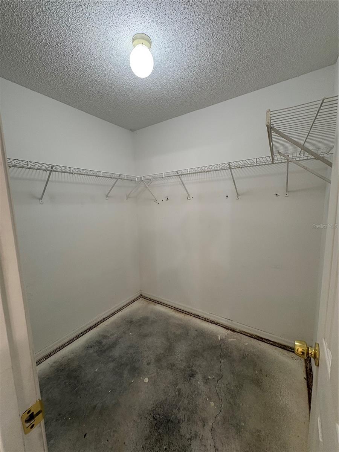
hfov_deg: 85.7
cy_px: 226
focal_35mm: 14
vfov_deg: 102.1
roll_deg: +1.2
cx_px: 170
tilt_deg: -4.4
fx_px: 183
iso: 160
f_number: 2.2
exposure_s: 1/60
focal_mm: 2.22
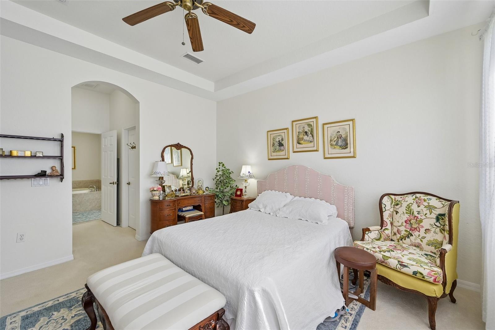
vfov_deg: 81.2
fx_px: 192
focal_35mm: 14
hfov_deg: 104.3
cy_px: 165
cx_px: 248
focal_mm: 14
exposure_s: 1/160
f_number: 8
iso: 400
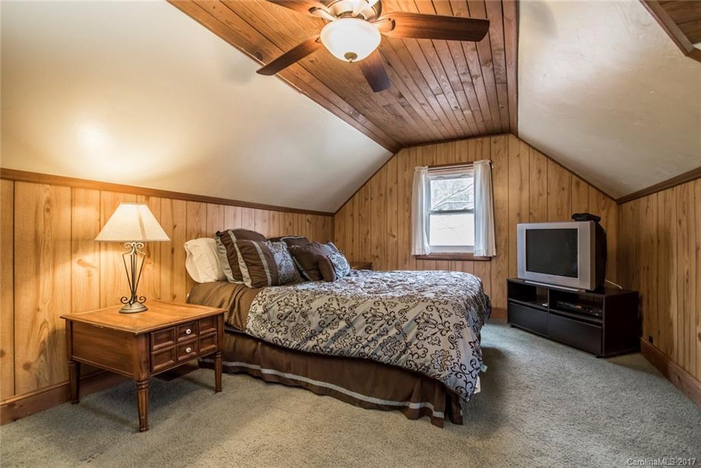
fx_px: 312
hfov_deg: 96.7
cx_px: 350
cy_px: 234
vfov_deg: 73.8
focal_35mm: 16
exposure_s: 1/100
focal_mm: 16
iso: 1600
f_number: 5
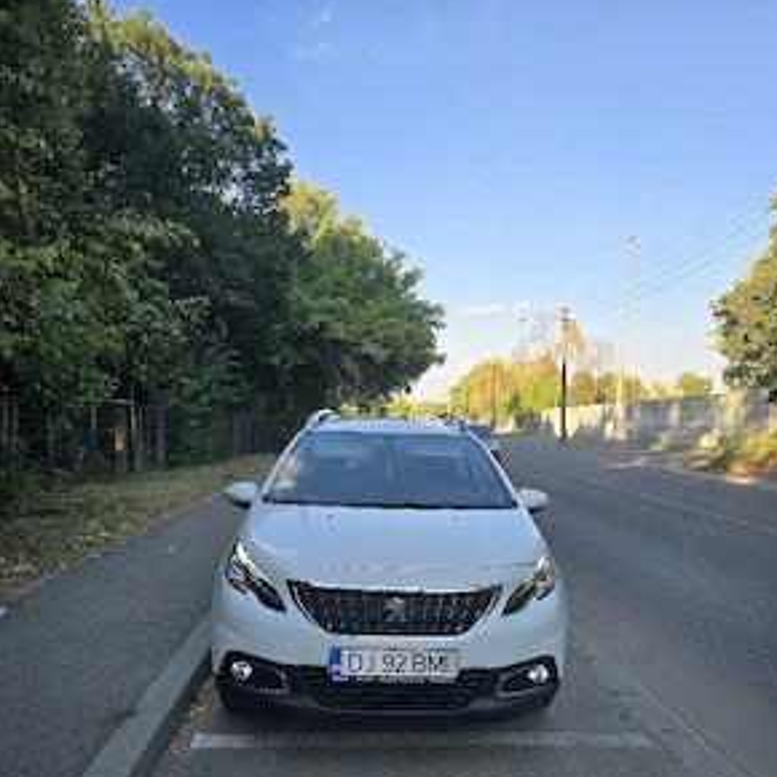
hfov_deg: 57.3
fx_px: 711
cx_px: 399
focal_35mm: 28
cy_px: 514
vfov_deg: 56.2
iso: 12
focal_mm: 6.3
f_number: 1.7
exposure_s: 1/250
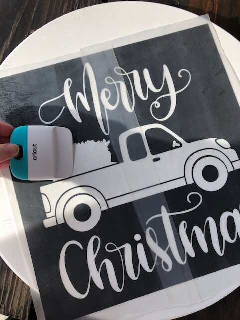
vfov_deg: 63.4
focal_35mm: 28
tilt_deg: -82.2
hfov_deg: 49.7
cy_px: 160
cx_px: 120
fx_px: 259
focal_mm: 3.99
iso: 20
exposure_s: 1/320
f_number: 1.8
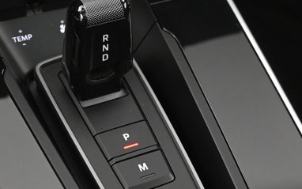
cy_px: 108
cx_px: 133
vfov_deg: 15.5
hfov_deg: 24.5
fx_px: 696
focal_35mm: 85
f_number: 4.5
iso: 2000
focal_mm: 27.5
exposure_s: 1/25
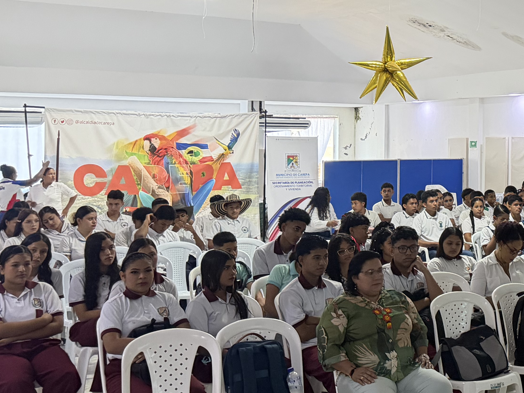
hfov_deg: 27.8
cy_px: 104
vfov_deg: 23.4
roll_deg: +0.5
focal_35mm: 62
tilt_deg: +2.4
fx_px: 938
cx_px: 606
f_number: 1.78
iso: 800
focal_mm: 6.76
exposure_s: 1/60
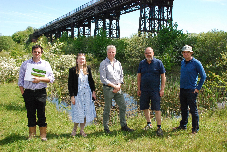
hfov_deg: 53.1
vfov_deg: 37.0
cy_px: 76
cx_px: 114
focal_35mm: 36
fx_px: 227
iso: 1600
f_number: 8
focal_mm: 24
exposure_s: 1/1250
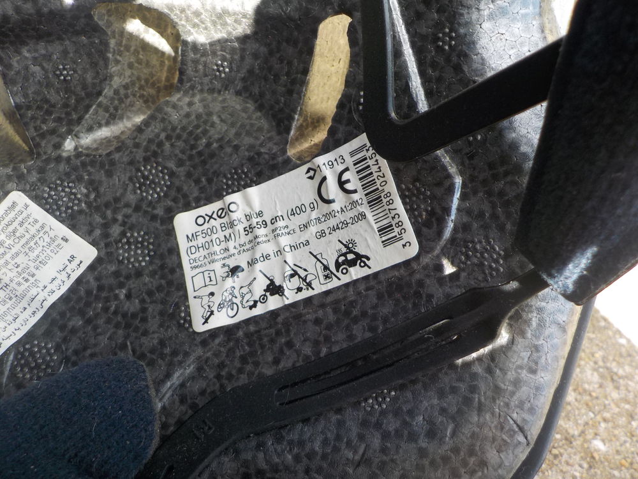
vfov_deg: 46.8
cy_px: 240
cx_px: 319
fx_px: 553
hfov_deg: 60.0
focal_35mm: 30
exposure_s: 1/80
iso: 125
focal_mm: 4.1
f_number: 3.3
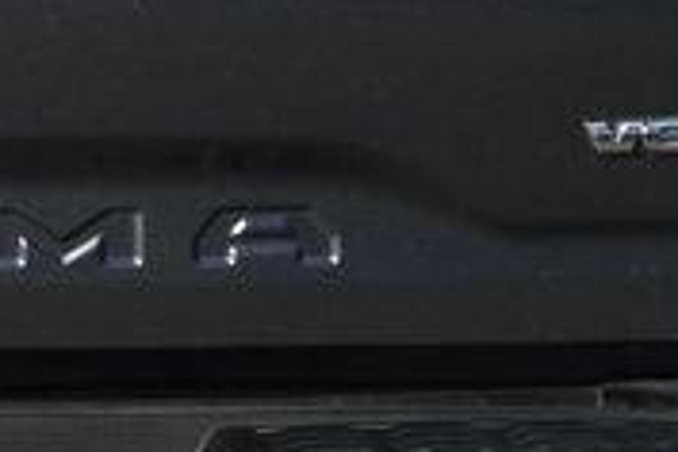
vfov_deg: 3.2
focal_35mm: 435
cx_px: -264
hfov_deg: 4.7
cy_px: 4
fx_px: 8192
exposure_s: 1/250
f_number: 6.3
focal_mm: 50
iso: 160
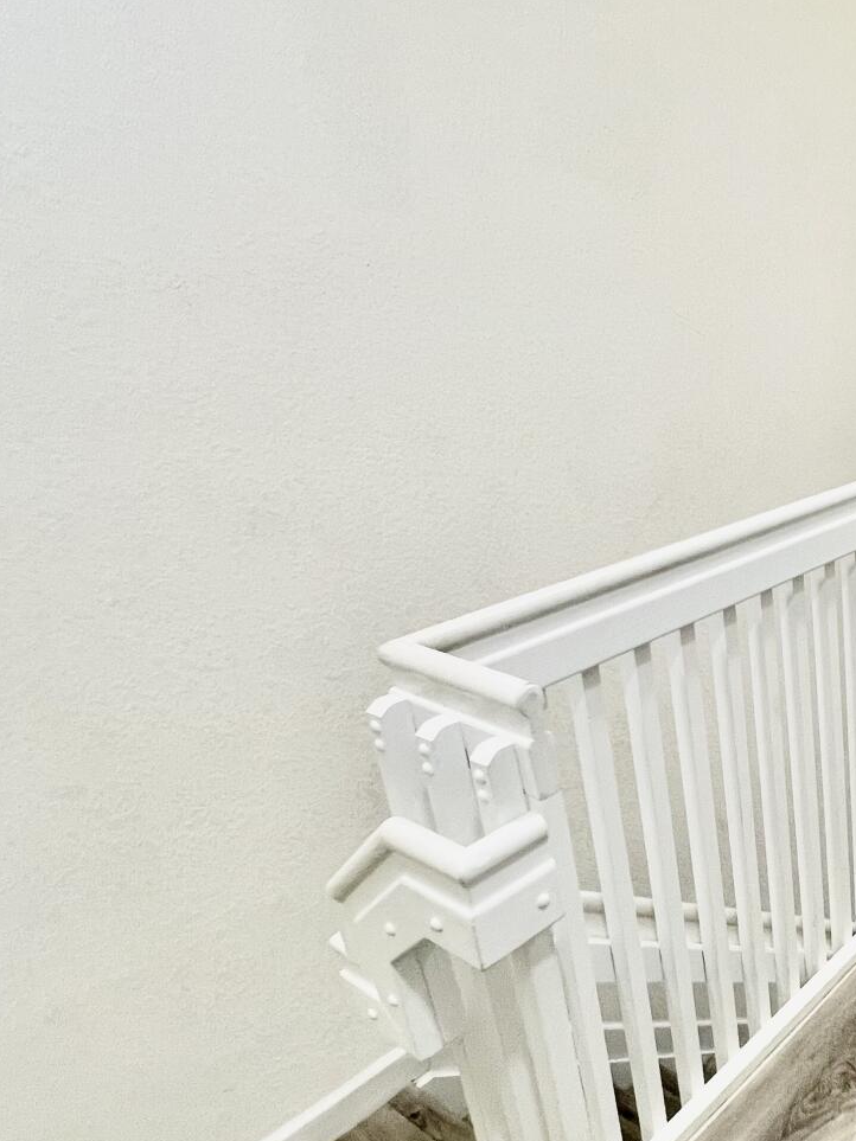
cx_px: 801
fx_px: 890
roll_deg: +3.7
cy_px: 647
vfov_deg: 65.1
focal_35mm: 27
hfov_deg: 45.5
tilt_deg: -21.7
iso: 200
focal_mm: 1.57
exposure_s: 1/120
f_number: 1.8
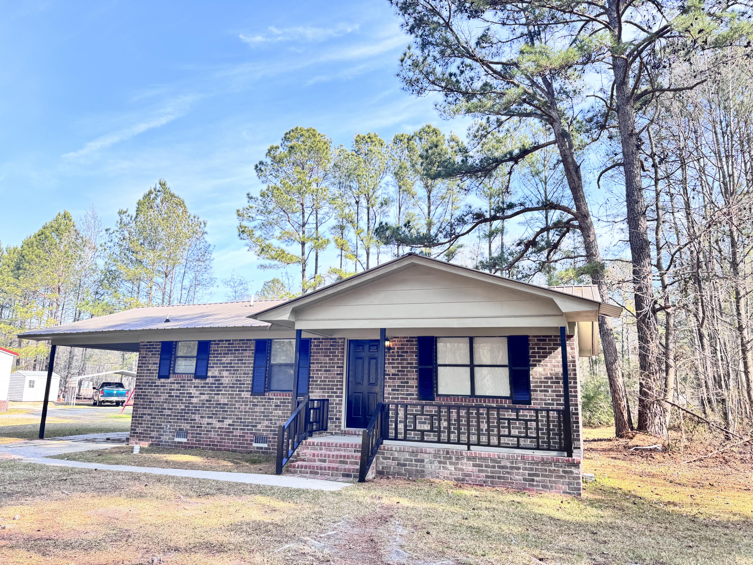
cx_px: 376
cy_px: 282
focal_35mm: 24
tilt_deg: +12.4
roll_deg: -1.7
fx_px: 522
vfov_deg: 56.8
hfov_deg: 71.6
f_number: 1.78
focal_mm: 6.76
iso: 80
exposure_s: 1/292
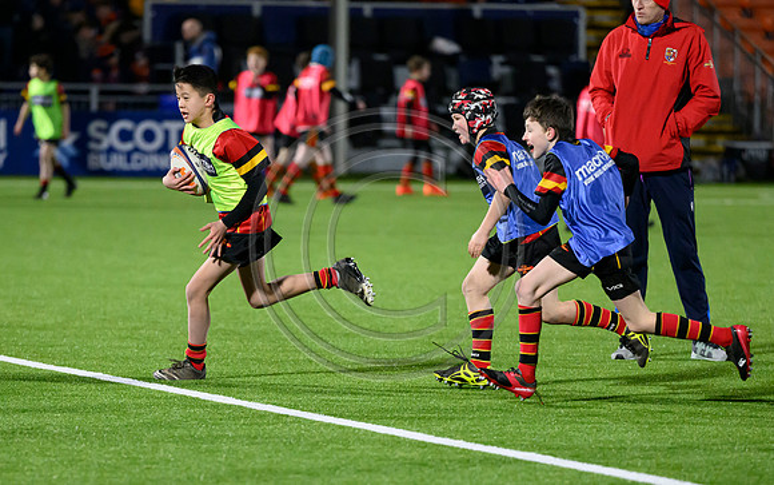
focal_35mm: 311
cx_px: 360
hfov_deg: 6.7
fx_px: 6564
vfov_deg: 4.2
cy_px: 380
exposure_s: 1/1600
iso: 6400
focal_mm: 200
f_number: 3.2
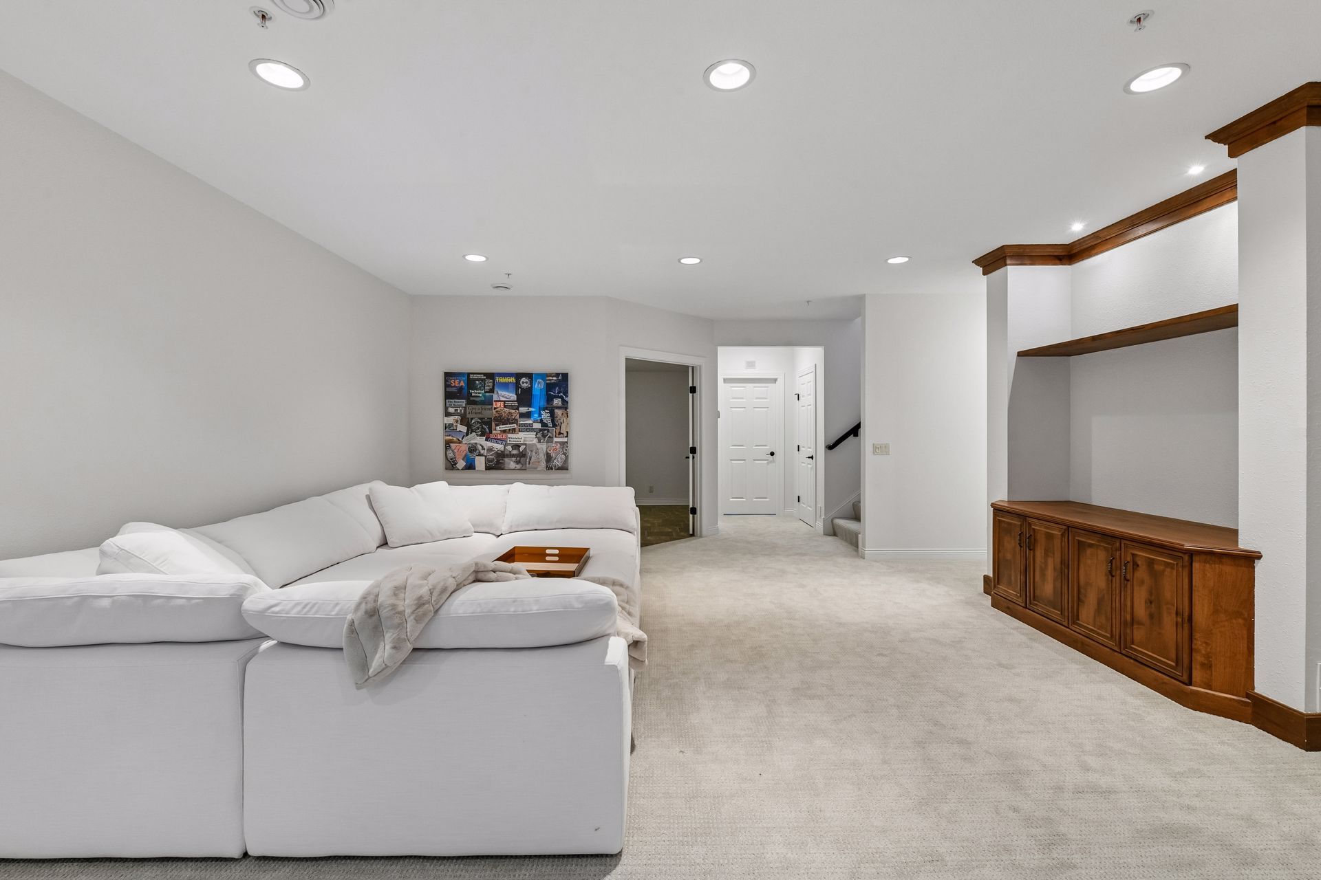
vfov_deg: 73.7
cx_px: 660
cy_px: 440
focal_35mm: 16
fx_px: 587
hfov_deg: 96.7
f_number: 10
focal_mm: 16
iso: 1250
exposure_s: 1/25
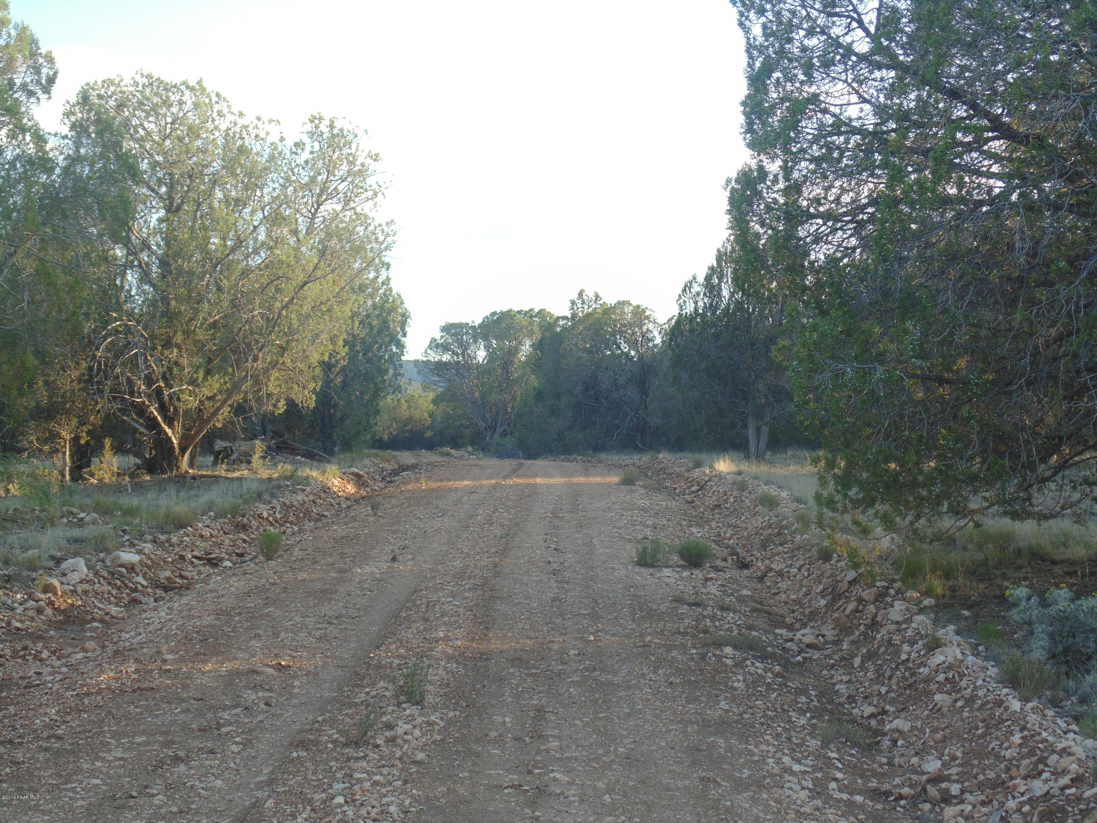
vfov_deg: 22.6
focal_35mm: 65
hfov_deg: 29.8
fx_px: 2060
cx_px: 548
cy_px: 412
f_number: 4.1
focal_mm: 11.7
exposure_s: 1/100
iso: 80
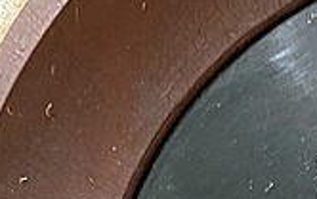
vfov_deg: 11.3
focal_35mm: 106
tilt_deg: -25.8
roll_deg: -4.6
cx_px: 451
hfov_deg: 17.9
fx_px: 916
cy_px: 390
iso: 500
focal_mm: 4.25
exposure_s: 1/33
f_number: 1.8
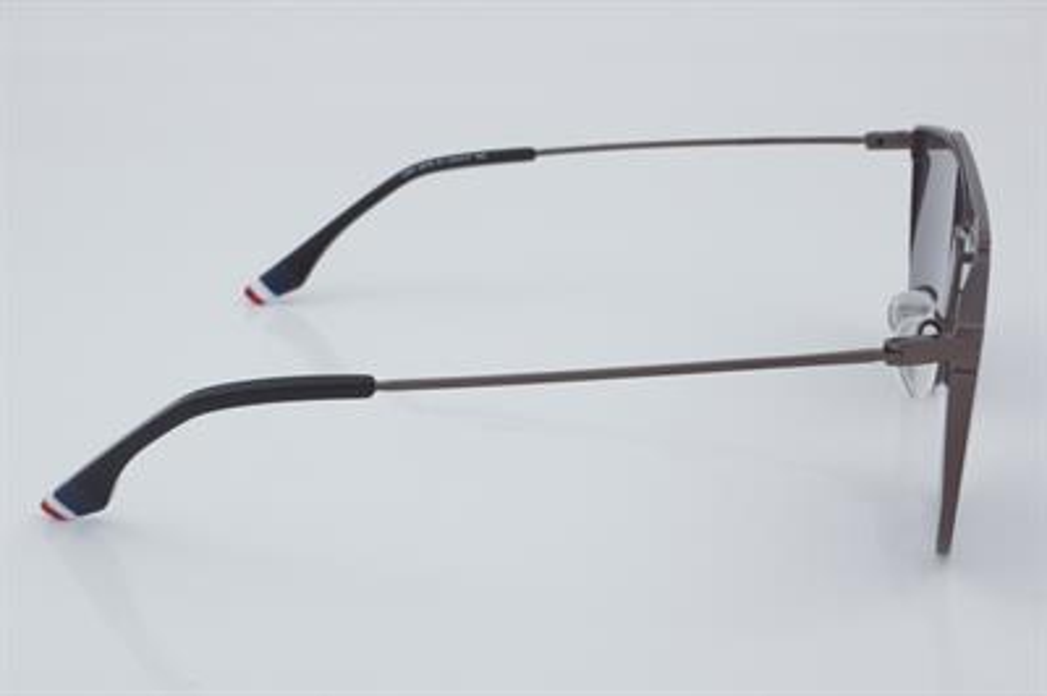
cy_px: 348
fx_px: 2179
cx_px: 524
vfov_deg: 18.2
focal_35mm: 75
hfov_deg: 27.0
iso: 100
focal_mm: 50
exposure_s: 1/4
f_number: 32
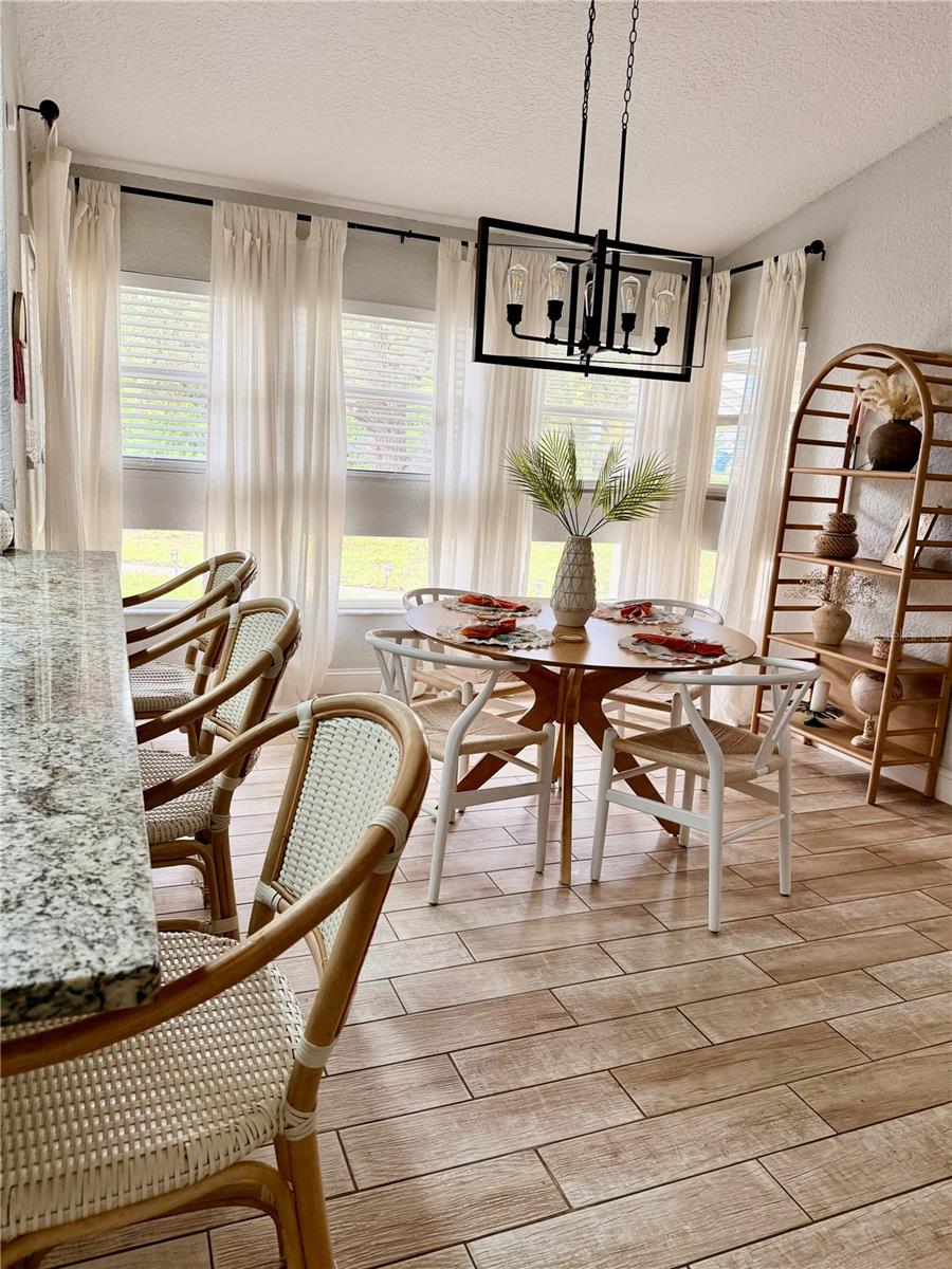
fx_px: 880
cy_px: 634
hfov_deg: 56.8
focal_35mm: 24
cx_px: 476
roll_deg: -3.3
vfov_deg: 71.6
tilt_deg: -10.9
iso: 125
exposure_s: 1/197
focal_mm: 6.76
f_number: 1.78
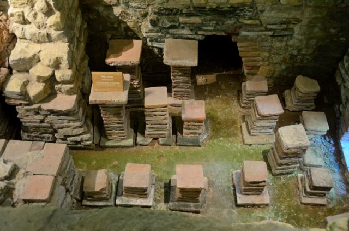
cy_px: 116
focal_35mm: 33
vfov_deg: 39.7
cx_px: 174
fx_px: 319
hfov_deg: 57.4
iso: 1600
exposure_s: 1/20
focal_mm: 22
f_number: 4
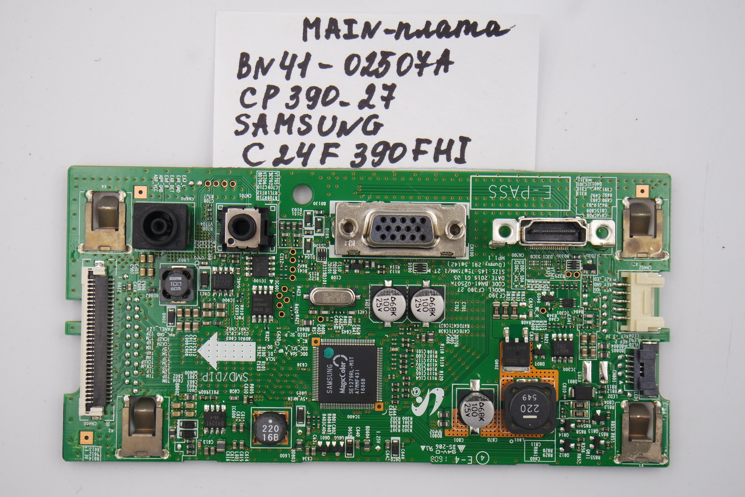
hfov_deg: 36.9
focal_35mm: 54
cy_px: 248
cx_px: 372
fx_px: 1117
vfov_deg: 25.1
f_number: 5
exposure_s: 1/125
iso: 200
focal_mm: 20
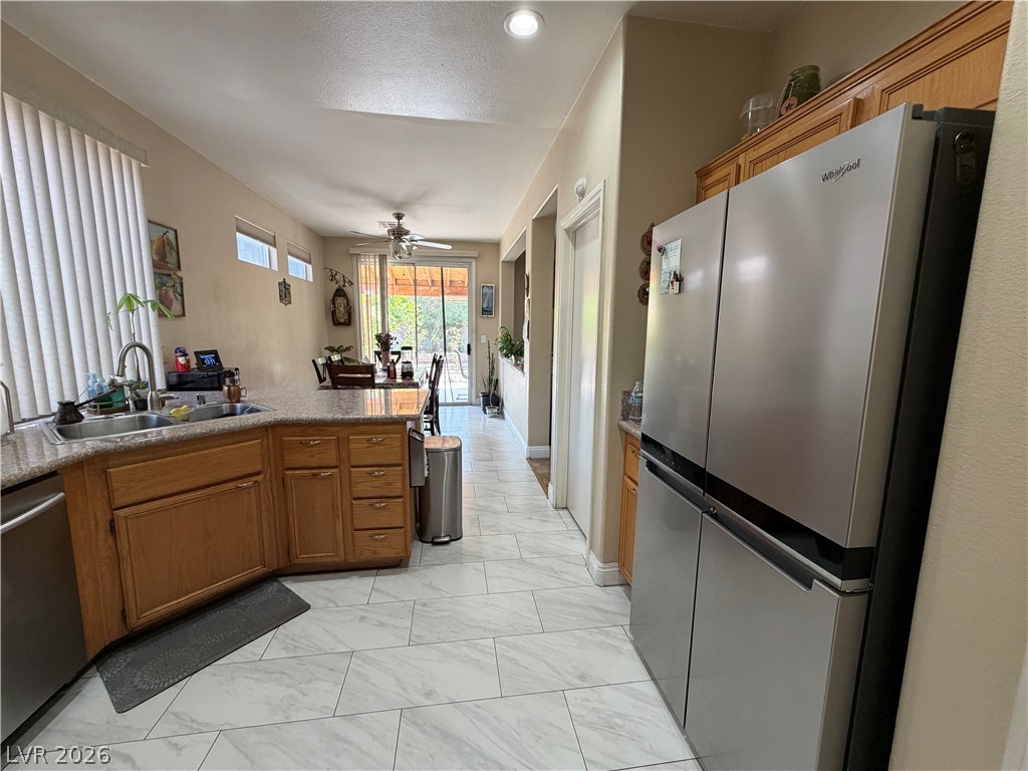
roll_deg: -0.6
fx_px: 416
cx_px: 514
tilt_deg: -9.2
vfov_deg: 85.7
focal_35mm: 14
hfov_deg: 102.1
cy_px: 386
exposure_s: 1/120
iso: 250
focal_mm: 2.22
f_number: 2.2
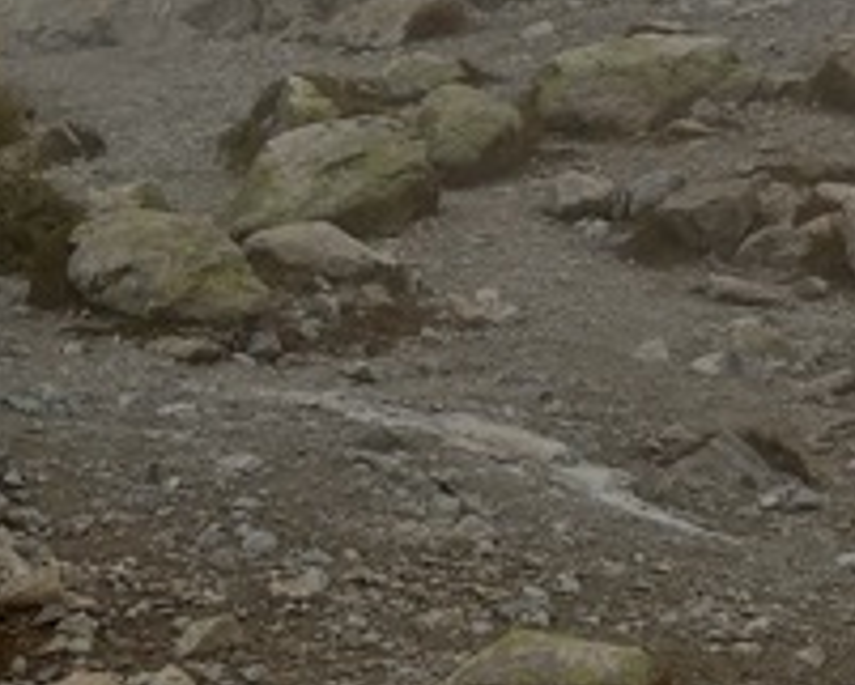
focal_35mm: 129
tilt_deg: +7.4
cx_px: 1200
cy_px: -834
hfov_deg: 14.1
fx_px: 3266
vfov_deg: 10.6
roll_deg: -0.4
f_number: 1.6
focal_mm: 5.96
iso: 50
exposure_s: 1/4065
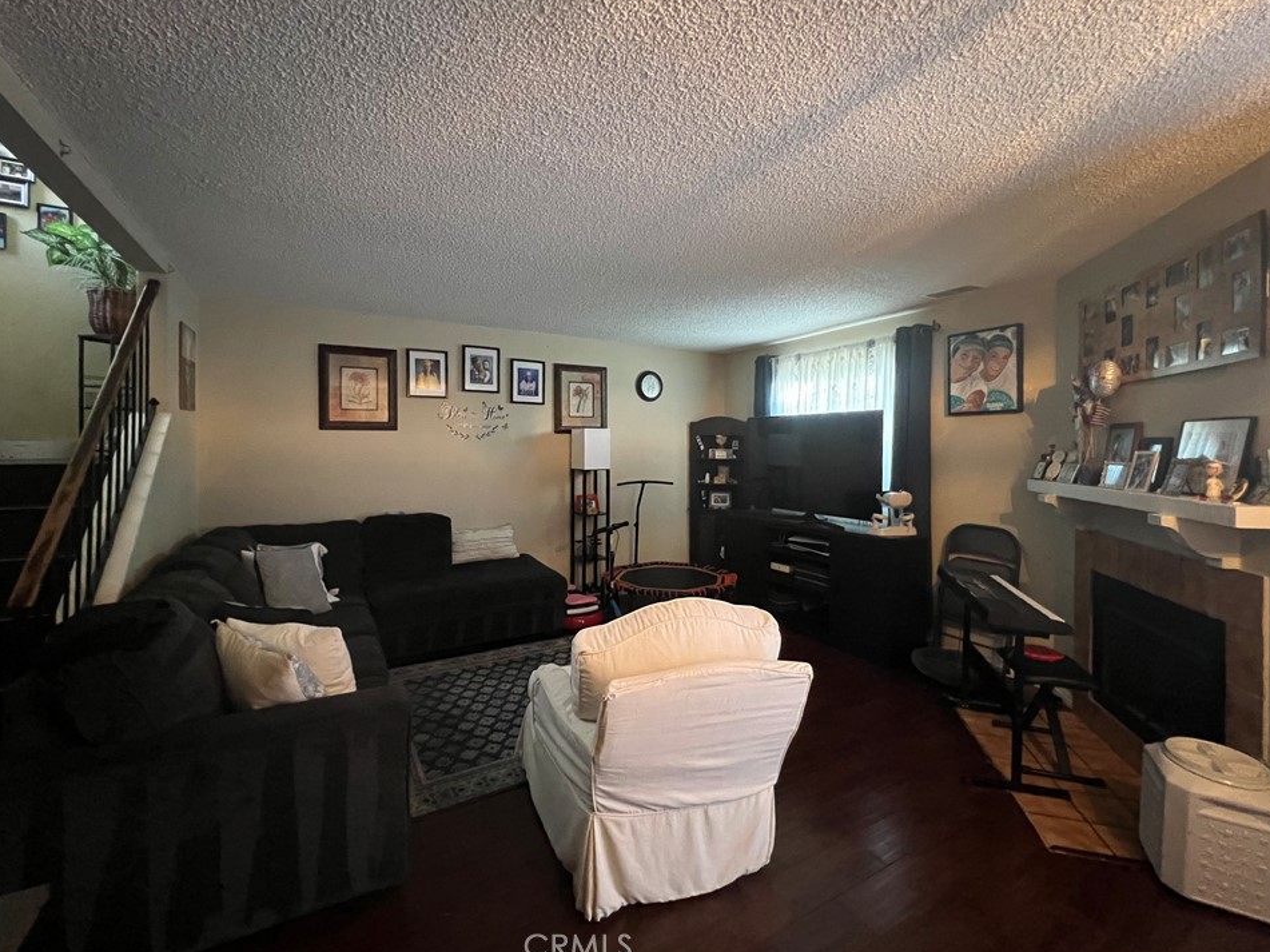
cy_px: 453
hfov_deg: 102.1
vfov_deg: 85.6
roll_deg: -0.6
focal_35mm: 14
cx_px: 638
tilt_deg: -0.5
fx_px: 514
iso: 1000
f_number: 1.8
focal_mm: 1.57
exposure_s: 1/40
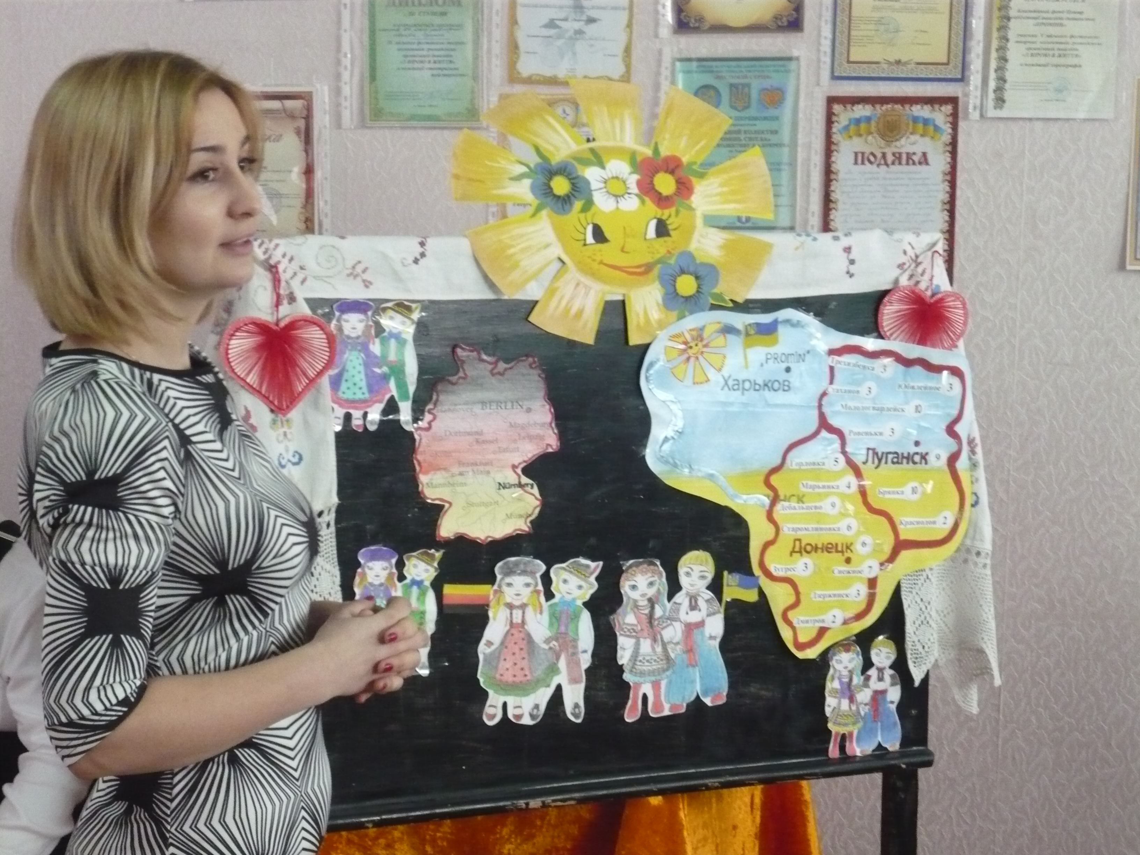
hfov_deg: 26.0
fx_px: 2470
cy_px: 428
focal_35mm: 75
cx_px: 570
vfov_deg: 19.6
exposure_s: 1/25
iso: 800
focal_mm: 12.3
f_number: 4.1
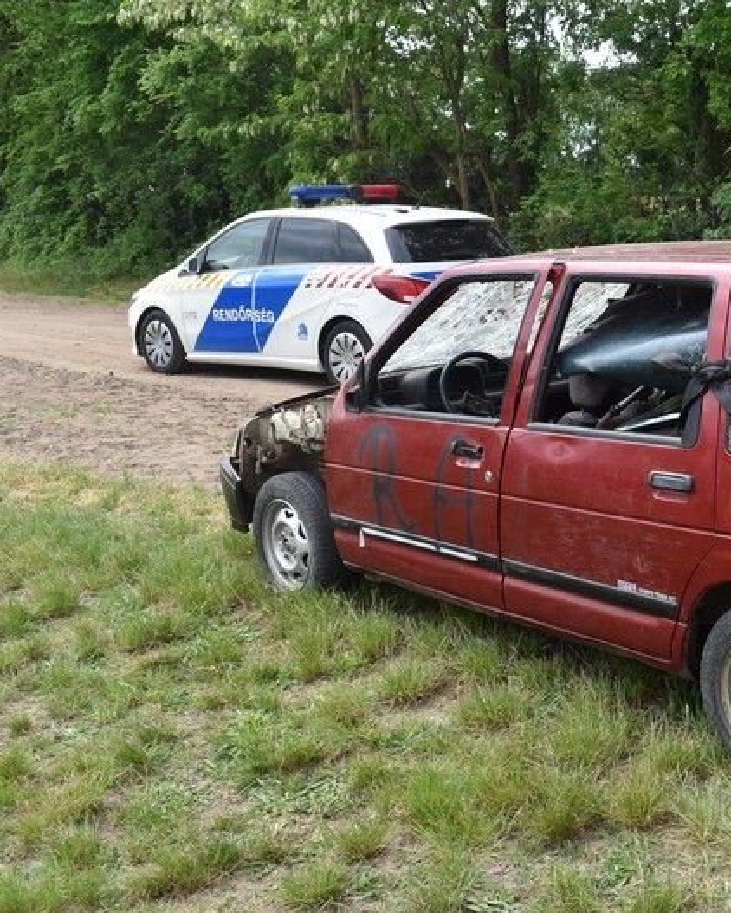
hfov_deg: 30.6
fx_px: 1270
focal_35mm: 47
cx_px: 667
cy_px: 456
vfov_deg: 39.5
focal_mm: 22
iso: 220
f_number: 8
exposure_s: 1/250
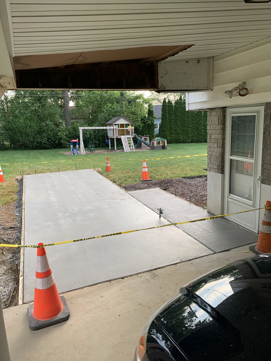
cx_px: 136
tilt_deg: -10.3
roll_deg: +2.6
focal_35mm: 26
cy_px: 180
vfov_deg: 67.3
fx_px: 271
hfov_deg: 53.1
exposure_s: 1/121
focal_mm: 4.25
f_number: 1.8
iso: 40
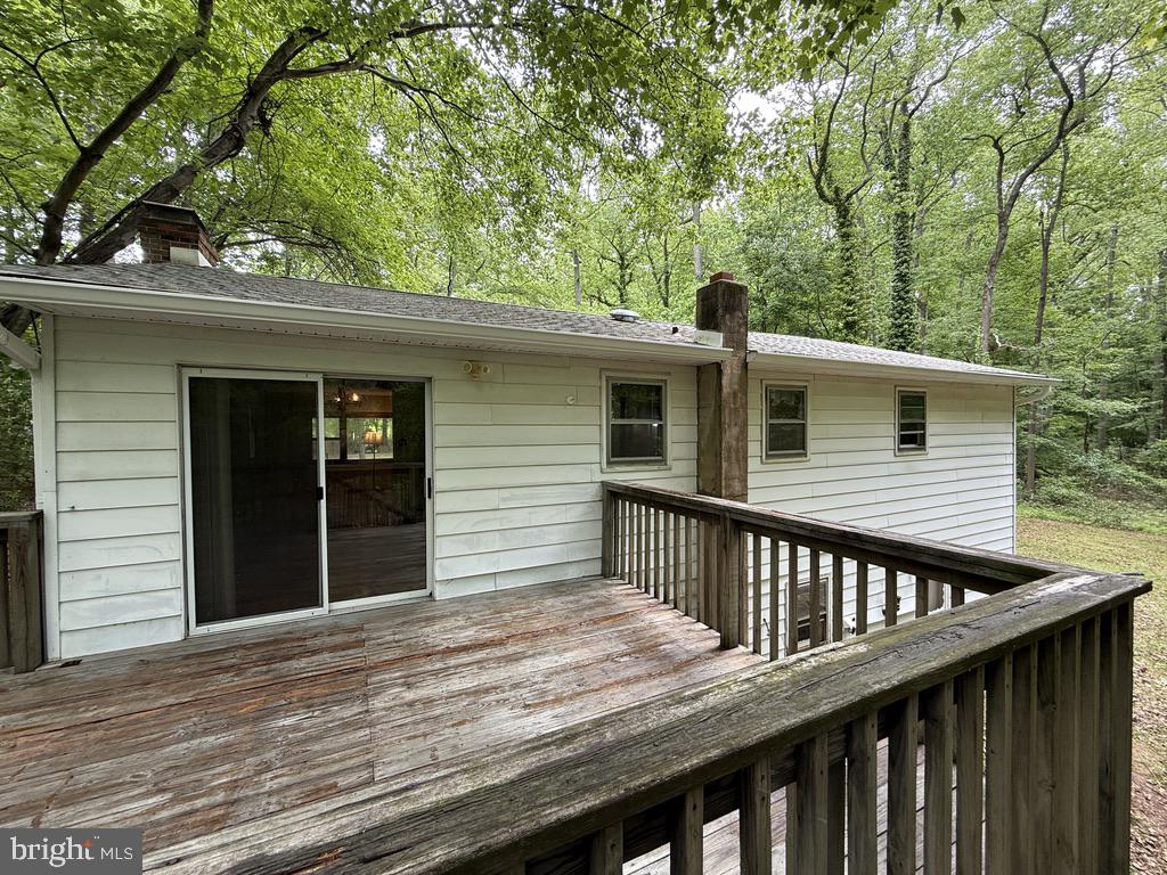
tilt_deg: -0.5
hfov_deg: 102.1
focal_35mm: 14
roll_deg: +0.1
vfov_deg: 85.7
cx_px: 584
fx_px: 472
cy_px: 438
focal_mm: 2.22
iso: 50
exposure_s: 1/99
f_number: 2.2
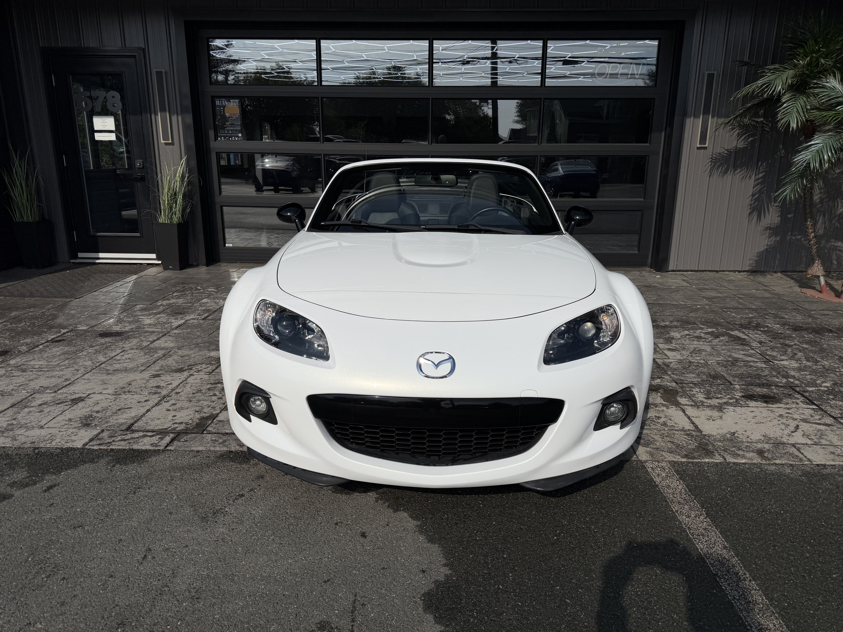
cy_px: 316
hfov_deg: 71.6
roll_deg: -0.3
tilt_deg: -15.6
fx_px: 584
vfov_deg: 56.8
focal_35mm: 24
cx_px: 422
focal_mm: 6.76
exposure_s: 1/22727
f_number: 1.78
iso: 80
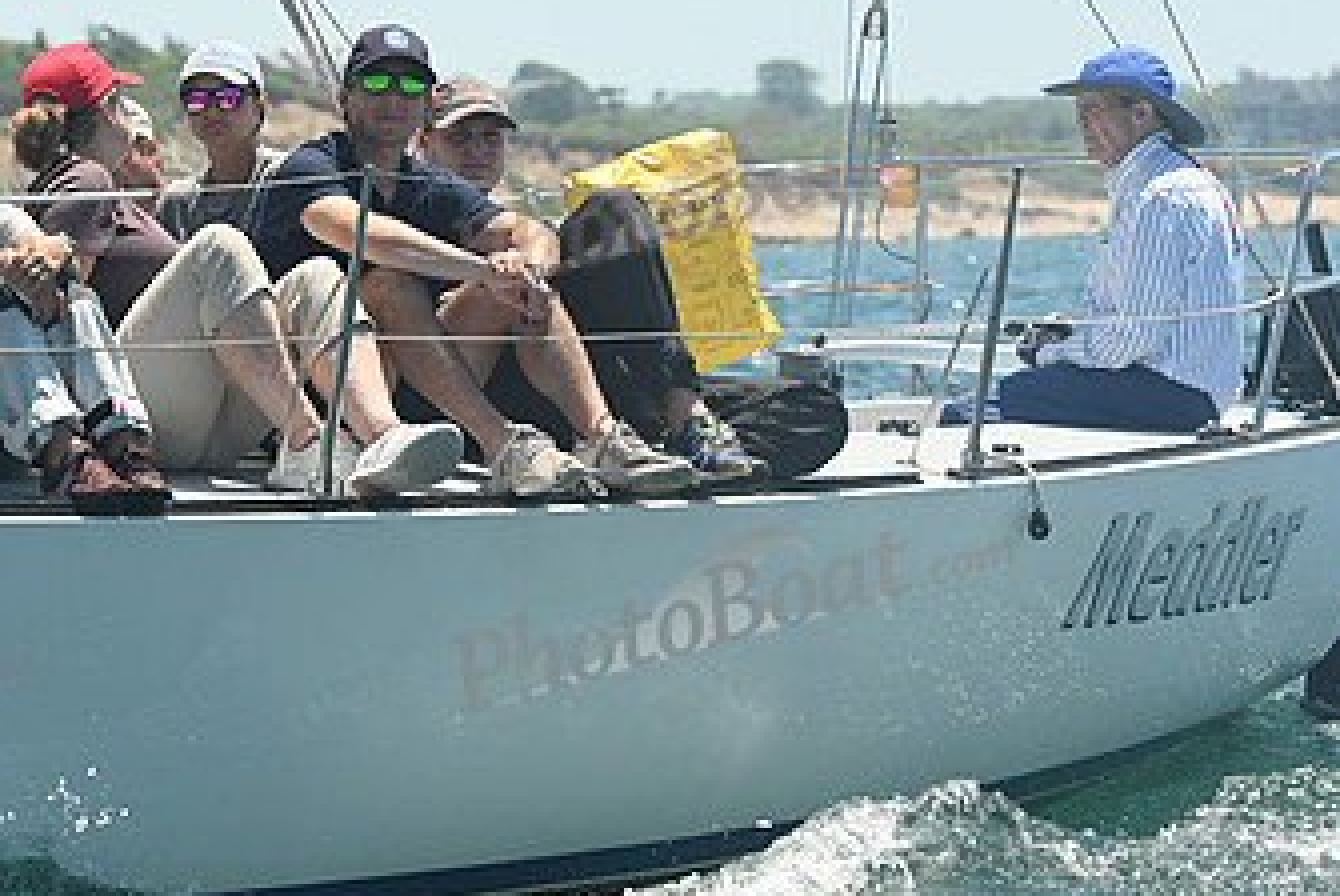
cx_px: 248
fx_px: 7860
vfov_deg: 6.5
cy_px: 458
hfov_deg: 9.7
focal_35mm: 211
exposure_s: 1/1000
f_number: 7.1
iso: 320
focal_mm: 122
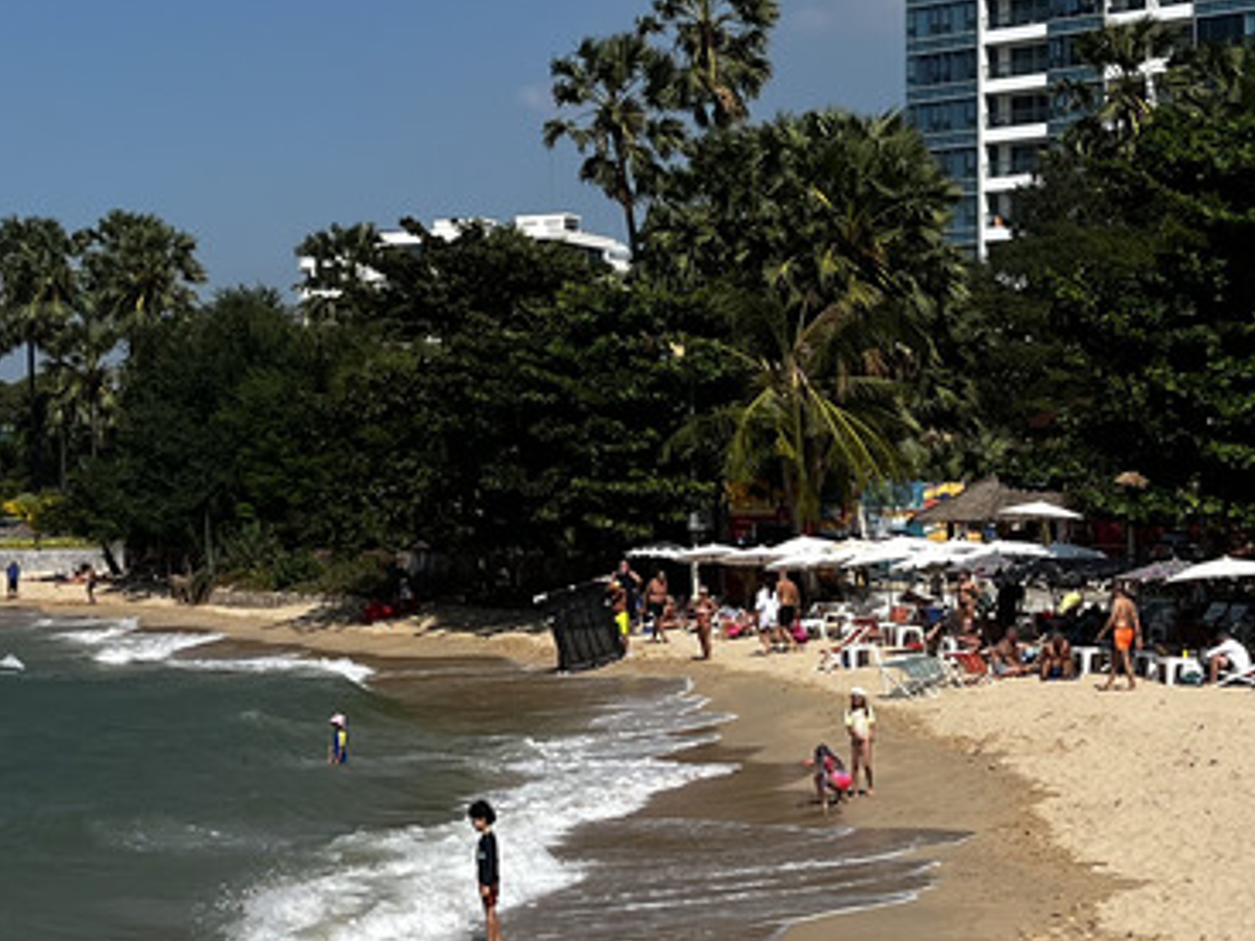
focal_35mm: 85
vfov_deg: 17.3
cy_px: 394
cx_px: 465
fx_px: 3081
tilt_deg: +2.5
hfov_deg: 23.0
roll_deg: -0.1
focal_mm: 5.7
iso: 50
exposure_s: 1/8000
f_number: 1.5
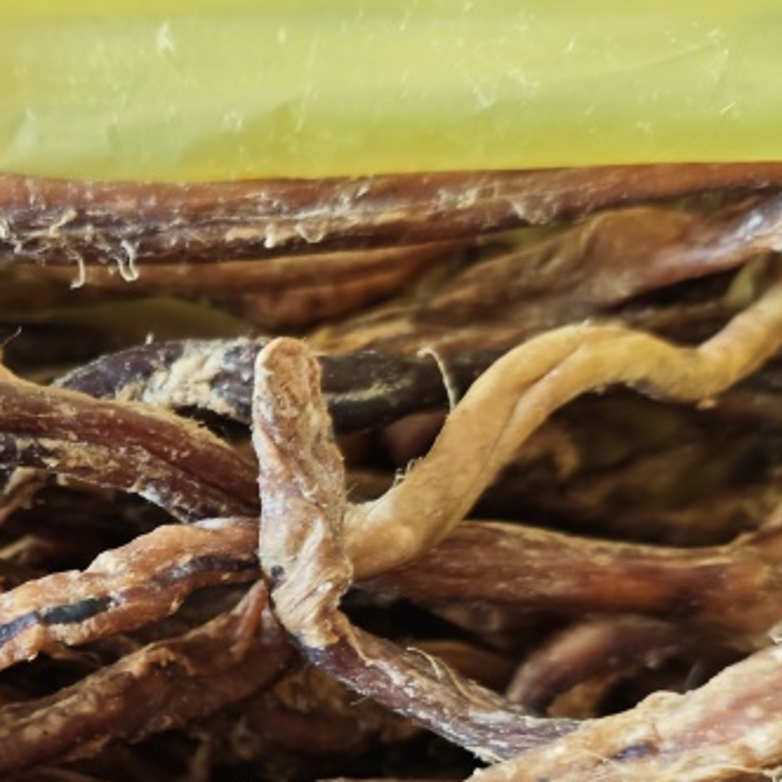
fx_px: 1252
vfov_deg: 33.5
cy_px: 648
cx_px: 9
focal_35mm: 49
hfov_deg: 32.1
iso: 200
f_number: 1.44
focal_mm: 6.68
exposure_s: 1/50
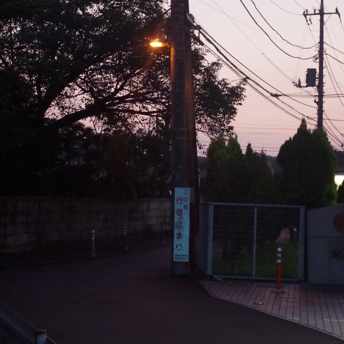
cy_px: 165
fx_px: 1001
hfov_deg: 19.4
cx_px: 85
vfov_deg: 19.5
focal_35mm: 89
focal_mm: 40
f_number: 2.8
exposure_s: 1/30
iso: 3200
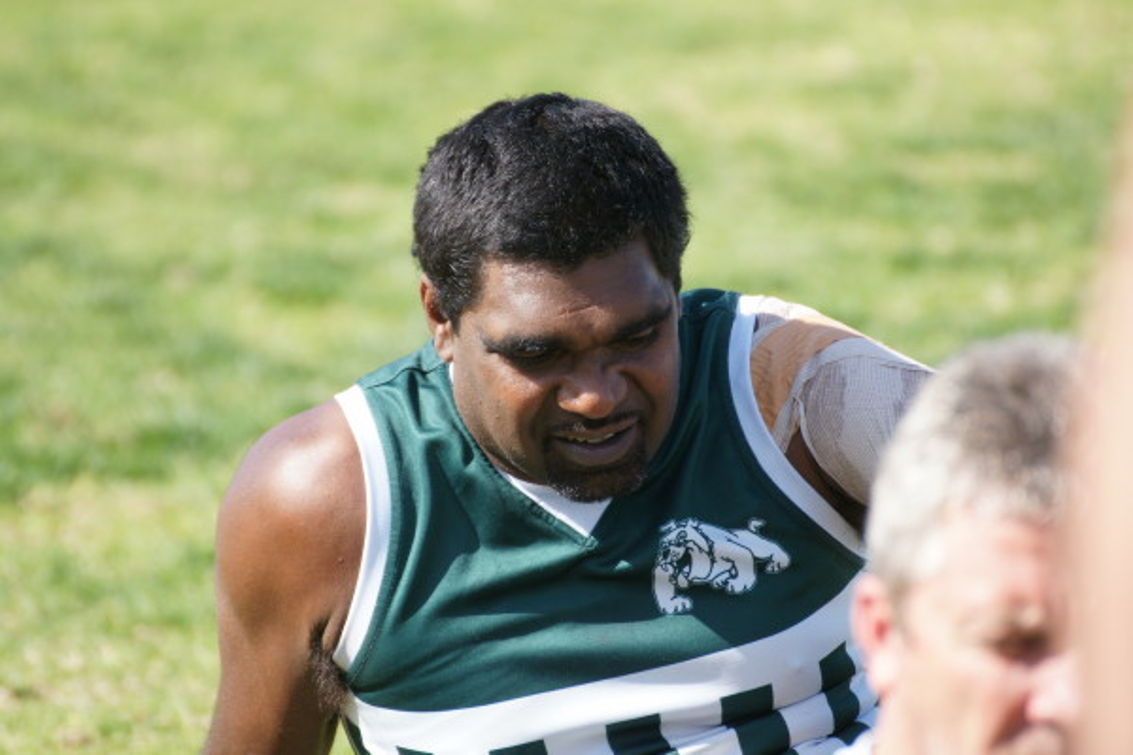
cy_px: 378
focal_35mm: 450
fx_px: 14161
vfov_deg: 3.1
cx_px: 566
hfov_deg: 4.6
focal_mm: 300
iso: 320
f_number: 5.6
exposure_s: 1/500
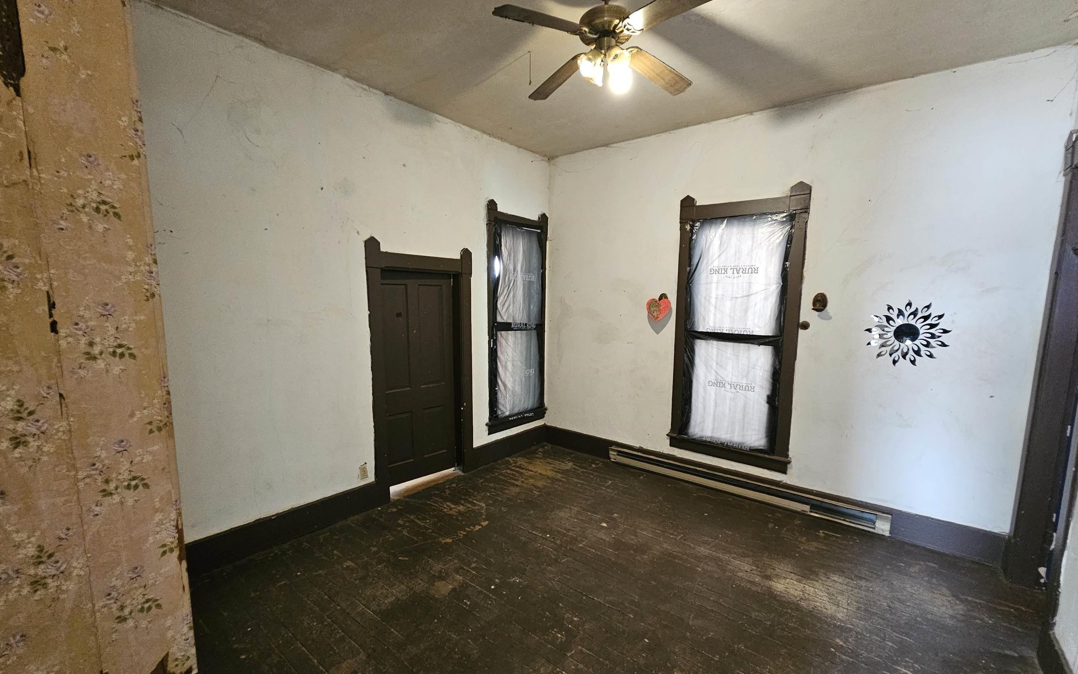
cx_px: 540
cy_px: 368
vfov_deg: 78.5
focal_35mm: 14
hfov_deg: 105.3
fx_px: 411
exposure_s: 1/24
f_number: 2.2
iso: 640
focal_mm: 2.2
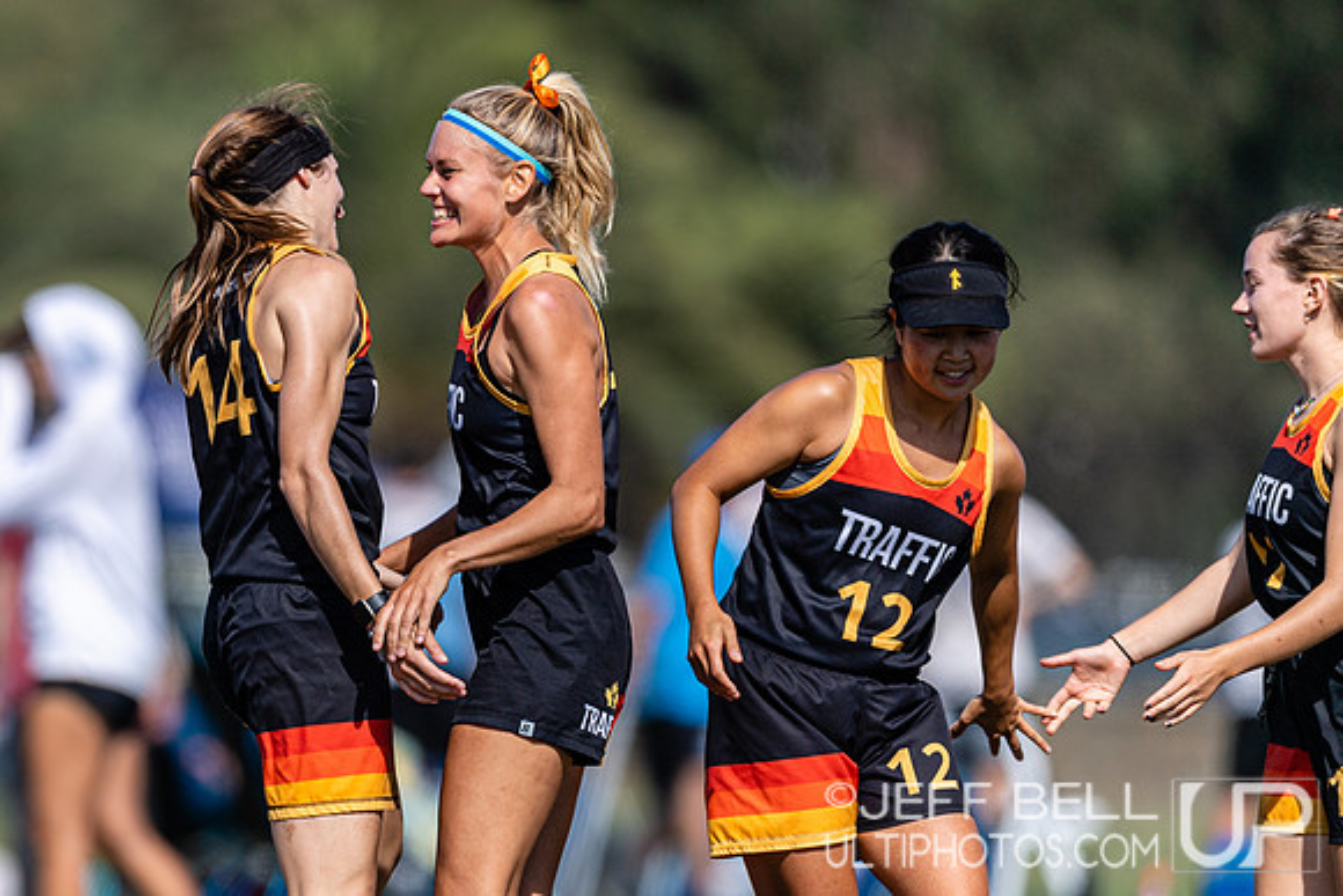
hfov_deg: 3.5
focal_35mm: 589
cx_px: 359
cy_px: 521
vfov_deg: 2.3
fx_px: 21981
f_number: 2.8
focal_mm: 400
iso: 100
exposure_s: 1/3200
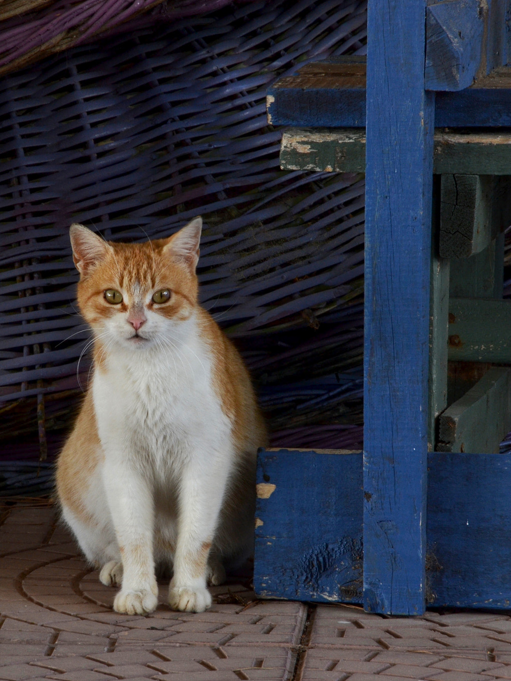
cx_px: 196
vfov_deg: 6.5
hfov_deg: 4.9
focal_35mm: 304
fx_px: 5984
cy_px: 340
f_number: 18
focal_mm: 140
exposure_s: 1/15
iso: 200
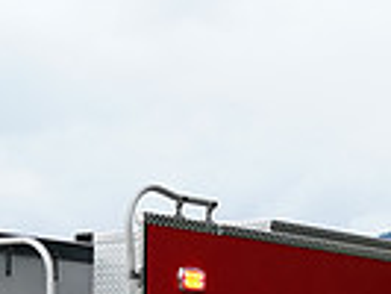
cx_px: 282
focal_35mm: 210
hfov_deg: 9.4
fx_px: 2374
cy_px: 554
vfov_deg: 6.9
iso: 500
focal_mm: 50
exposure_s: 1/500
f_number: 7.1
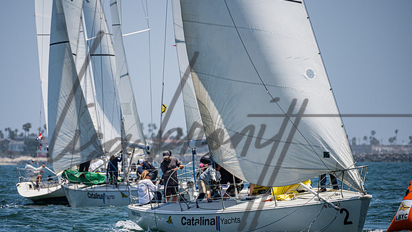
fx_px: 5331
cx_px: 179
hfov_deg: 4.4
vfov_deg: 2.5
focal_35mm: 488
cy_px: 150
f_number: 8
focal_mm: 400
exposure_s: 1/2000
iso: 400
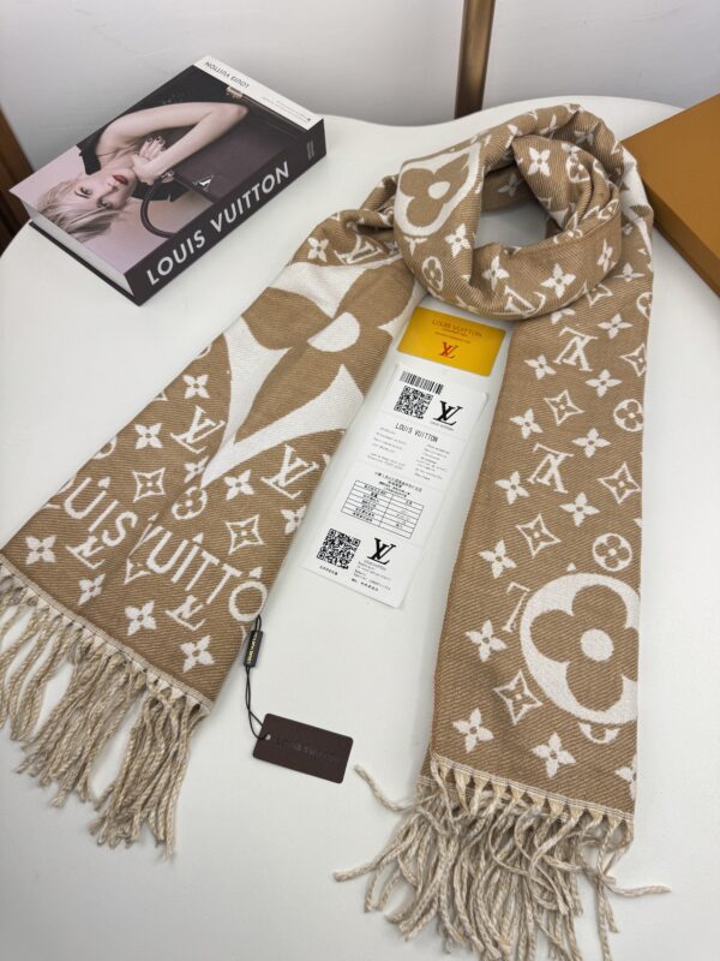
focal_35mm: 24
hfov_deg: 56.8
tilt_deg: -64.0
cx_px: 360
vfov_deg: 71.6
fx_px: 666
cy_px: 480
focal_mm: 6.76
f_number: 1.78
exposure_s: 1/407
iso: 80
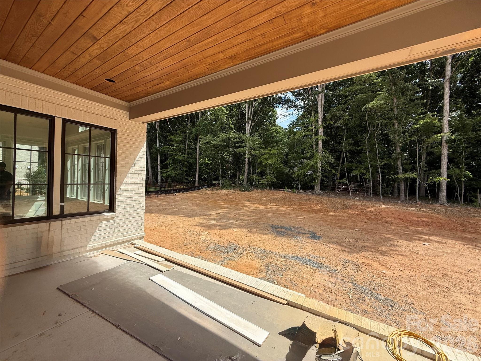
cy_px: 180
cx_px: 240
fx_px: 195
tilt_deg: -0.4
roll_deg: -2.9
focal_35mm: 14
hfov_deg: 102.1
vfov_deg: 85.7
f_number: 2.2
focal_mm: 2.22
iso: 50
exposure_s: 1/1399
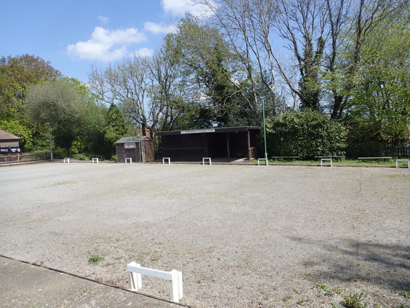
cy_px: 154
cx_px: 205
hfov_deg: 69.4
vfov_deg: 54.9
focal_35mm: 25
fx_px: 296
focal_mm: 4.5
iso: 100
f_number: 8
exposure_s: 1/160
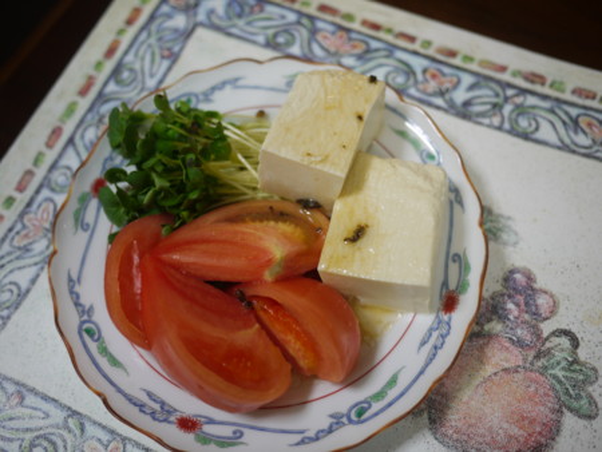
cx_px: 301
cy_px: 226
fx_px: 696
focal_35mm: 40
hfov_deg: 46.8
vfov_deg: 36.0
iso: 100
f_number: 1.7
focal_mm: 20
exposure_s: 1/80
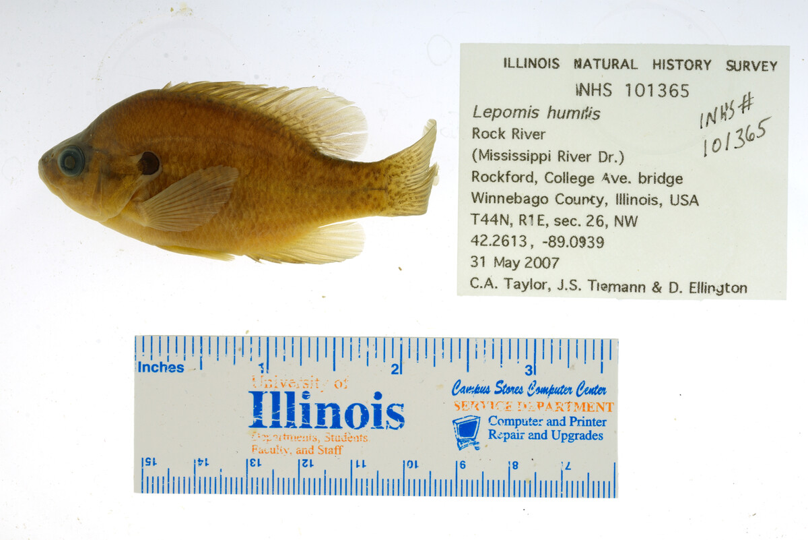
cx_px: 404
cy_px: 270
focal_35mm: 60
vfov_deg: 22.6
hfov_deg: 33.4
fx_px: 1347
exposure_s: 1/160
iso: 100
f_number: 10
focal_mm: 60
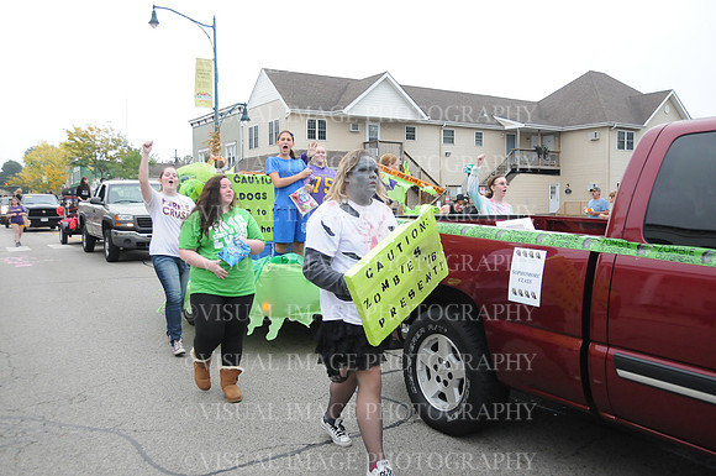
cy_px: 238
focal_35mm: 33
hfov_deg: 57.3
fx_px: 655
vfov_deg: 39.9
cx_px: 358
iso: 1250
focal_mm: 22
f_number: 3.8
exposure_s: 1/1000
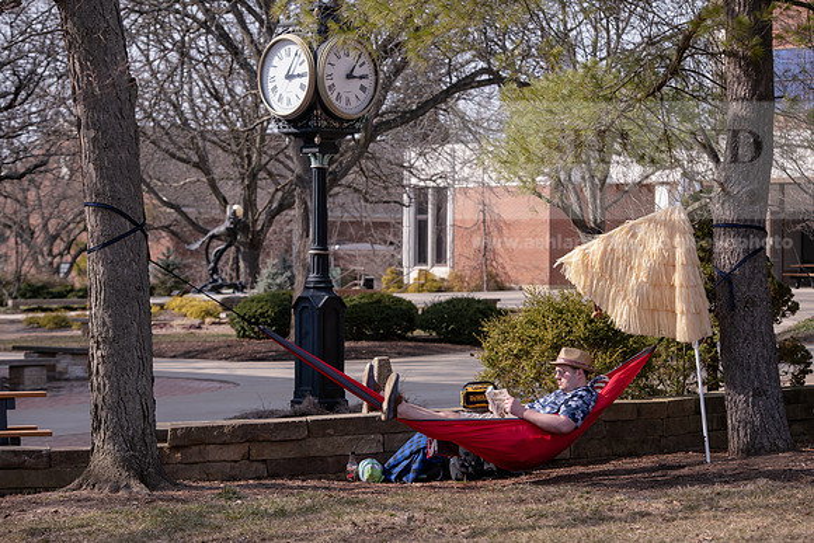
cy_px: 272
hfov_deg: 20.0
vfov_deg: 13.4
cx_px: 407
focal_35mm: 102
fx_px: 2307
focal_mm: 102
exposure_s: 1/400
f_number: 5.6
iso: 200
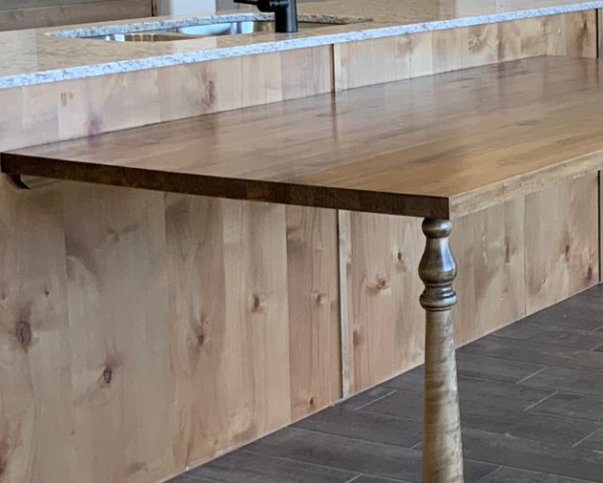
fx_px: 1535
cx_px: 810
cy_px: 89
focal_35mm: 86
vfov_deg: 17.7
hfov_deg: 20.1
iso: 40
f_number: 1.8
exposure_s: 1/60
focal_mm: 3
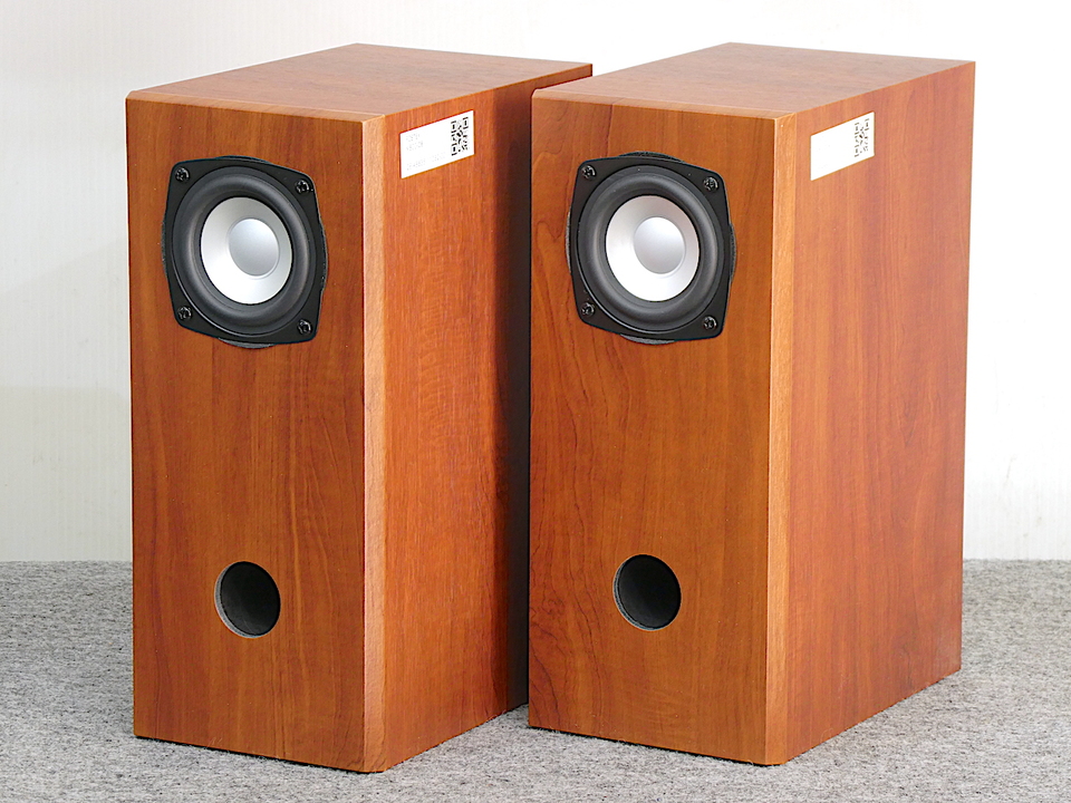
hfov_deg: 13.1
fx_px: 4672
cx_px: 536
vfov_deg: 9.8
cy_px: 402
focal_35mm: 151
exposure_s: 1/8
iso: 200
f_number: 5.4
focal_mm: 27.1
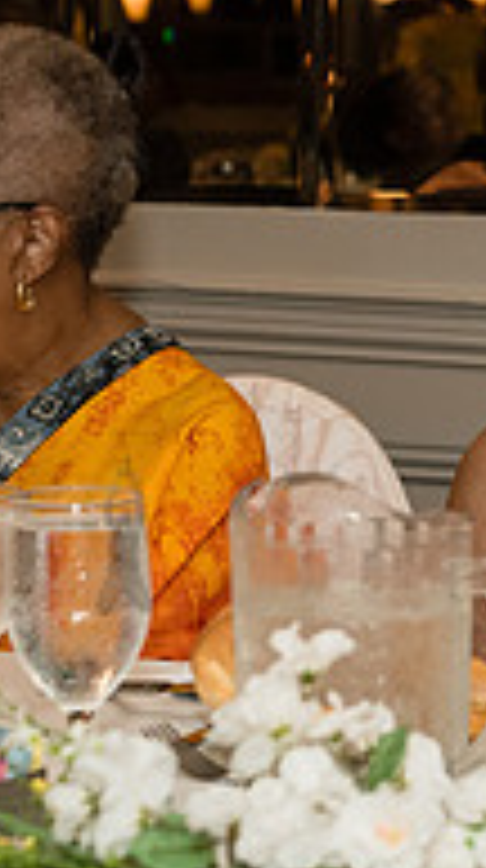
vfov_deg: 13.1
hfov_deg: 7.3
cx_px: 702
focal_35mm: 164
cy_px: 317
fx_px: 3772
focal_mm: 52
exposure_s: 1/200
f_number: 3.5
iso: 1600
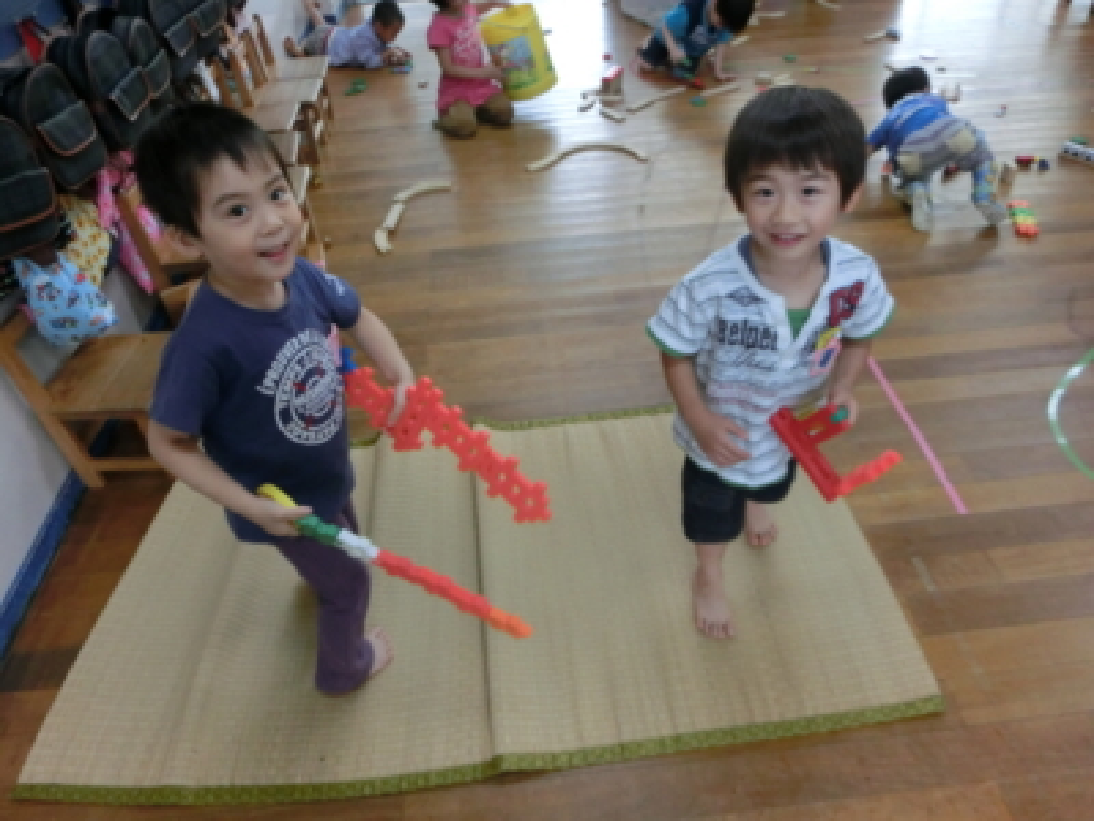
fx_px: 758
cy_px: 410
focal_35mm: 24
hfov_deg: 71.6
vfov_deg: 56.8
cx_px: 547
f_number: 3
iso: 400
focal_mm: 4.24
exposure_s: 1/125
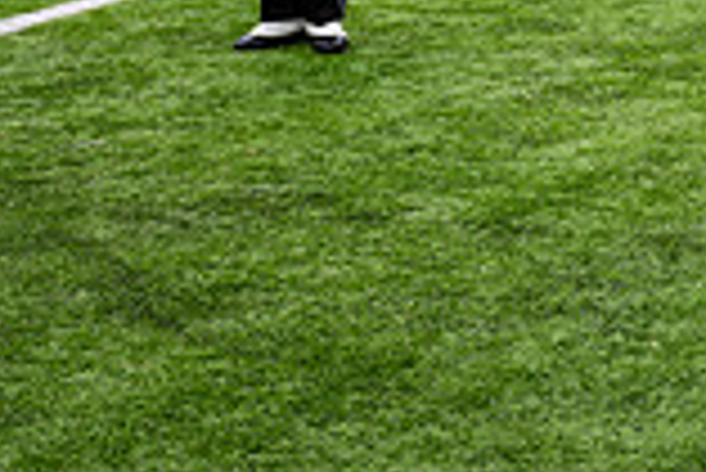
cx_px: 881
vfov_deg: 8.5
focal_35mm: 155
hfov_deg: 12.9
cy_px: -393
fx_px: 3042
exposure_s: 1/500
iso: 100
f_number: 2.8
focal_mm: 42
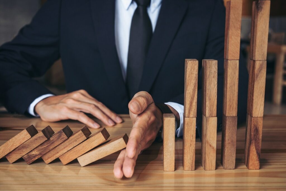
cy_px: 96
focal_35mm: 40
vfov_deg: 33.4
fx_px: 318
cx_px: 143
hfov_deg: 48.5
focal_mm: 26.5
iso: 500
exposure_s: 1/100
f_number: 3.2
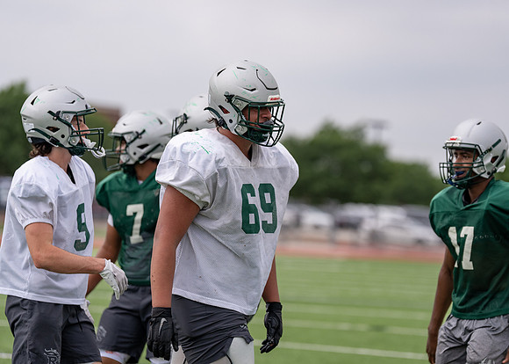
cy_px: 182
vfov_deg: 9.4
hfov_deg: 13.2
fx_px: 2205
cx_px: 254
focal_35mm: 153
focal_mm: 141
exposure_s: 1/2500
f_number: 2.8
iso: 125
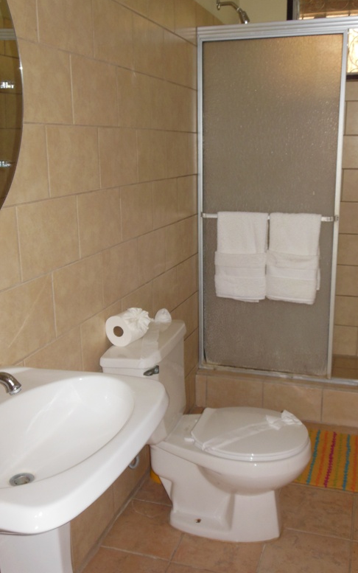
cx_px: 186
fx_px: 562
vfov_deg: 54.0
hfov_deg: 35.3
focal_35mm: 36
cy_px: 290
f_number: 3.5
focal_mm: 6
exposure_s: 1/30
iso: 200
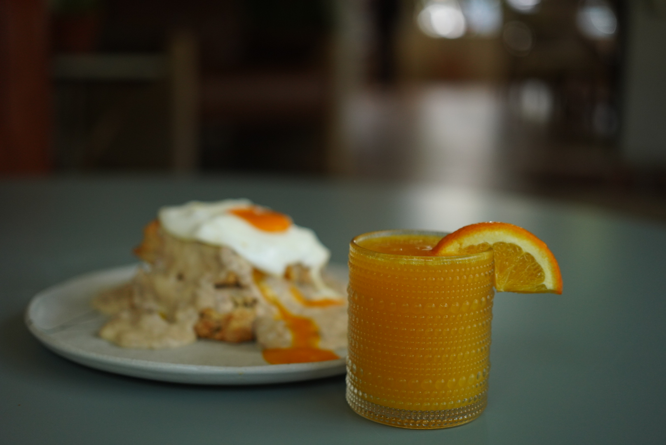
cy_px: 222
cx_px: 333
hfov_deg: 39.6
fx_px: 926
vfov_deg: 27.0
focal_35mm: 50
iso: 1250
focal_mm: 50
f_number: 2.5
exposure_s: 1/1000
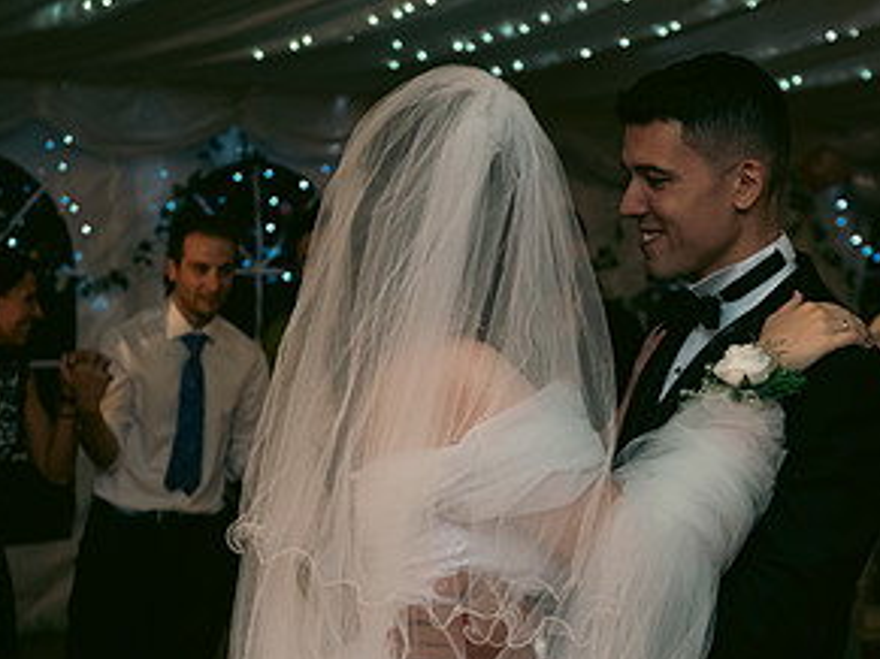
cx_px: 523
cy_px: 413
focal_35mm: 92
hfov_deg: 21.3
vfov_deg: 16.0
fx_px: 2338
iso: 800
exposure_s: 1/160
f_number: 3.5
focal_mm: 48
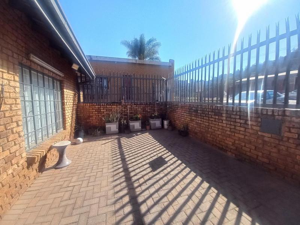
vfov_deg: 89.9
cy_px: 112
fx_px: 113
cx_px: 150
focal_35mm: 13
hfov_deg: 106.2
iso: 40
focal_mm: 1.42
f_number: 2.2
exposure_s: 1/611
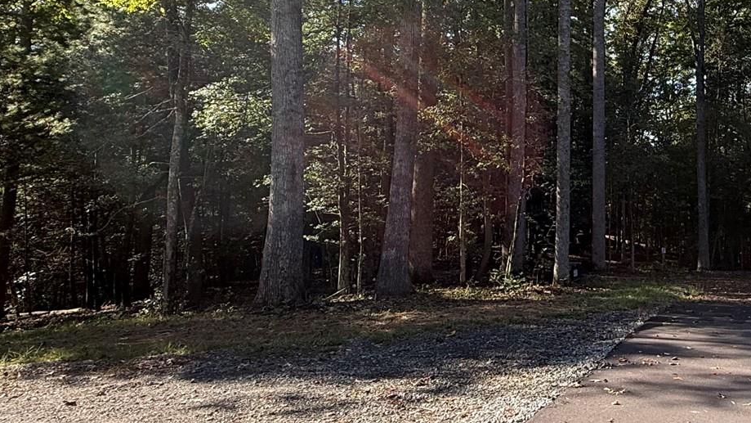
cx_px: 652
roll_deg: +0.2
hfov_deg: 52.2
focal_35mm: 34
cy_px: 83
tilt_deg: +7.8
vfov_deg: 33.6
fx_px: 677
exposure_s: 1/266
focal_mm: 2.22
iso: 64
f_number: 2.2
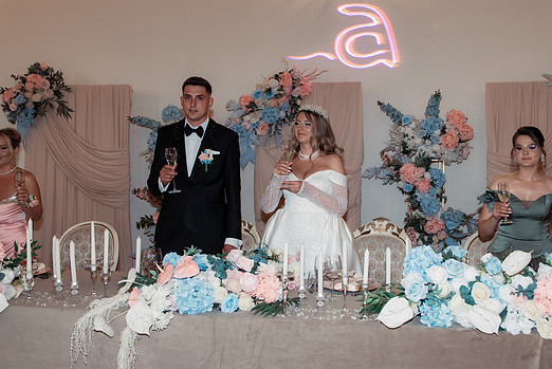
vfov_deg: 31.2
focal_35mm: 43
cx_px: 314
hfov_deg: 45.3
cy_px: 168
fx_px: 660
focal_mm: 35
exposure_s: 1/250
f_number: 4.5
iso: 1250
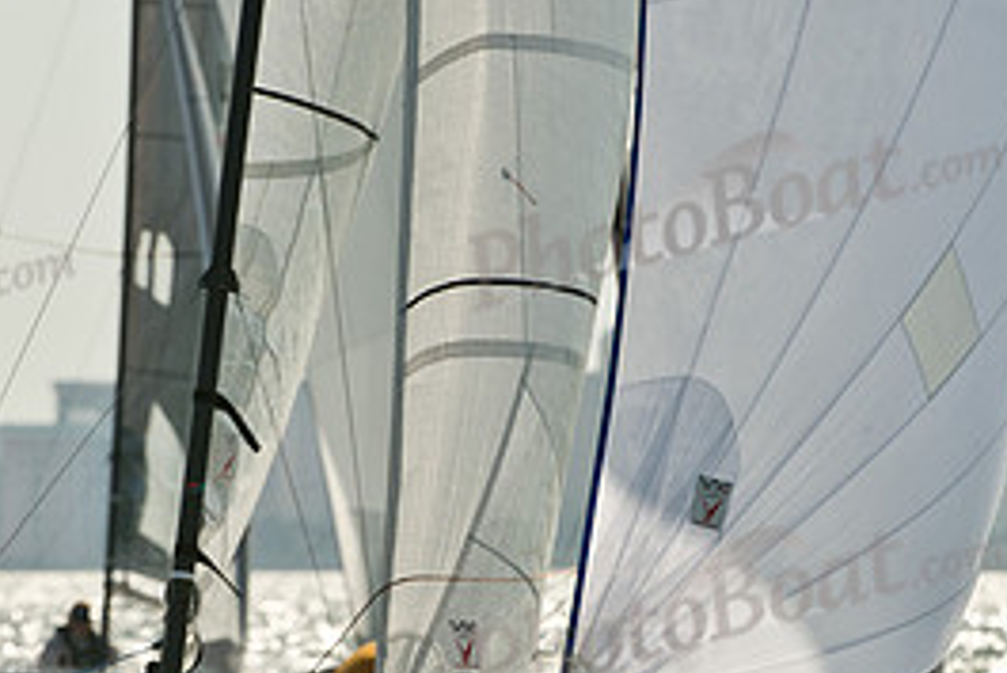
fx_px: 28826
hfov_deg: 2.0
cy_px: 497
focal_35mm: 1030
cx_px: 435
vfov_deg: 1.3
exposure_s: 1/1250
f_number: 11
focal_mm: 400
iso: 400
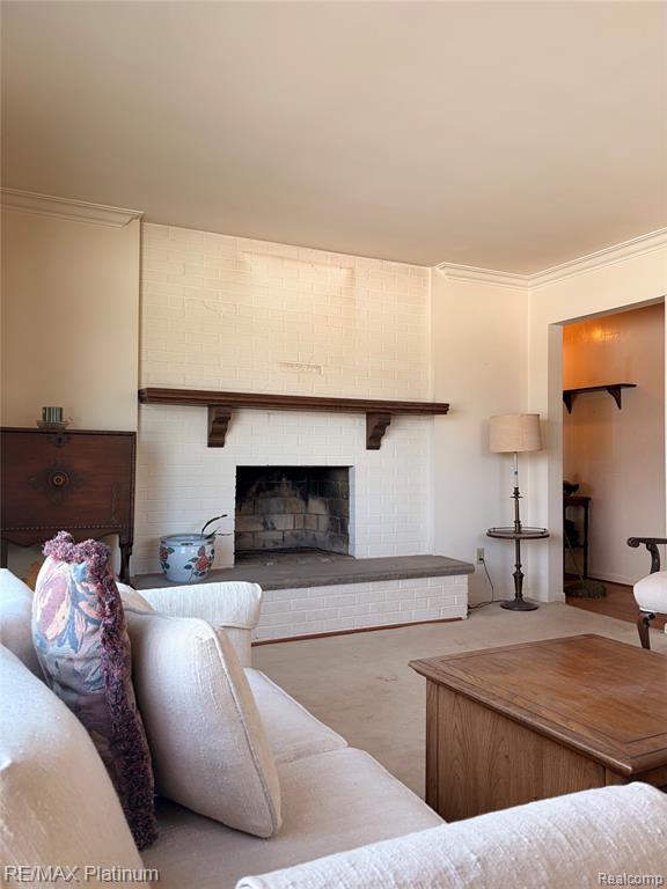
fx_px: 668
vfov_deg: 67.3
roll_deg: +0.4
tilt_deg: +1.8
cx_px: 334
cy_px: 444
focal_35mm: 26
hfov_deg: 53.1
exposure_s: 1/122
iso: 50
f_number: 1.6
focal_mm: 5.96
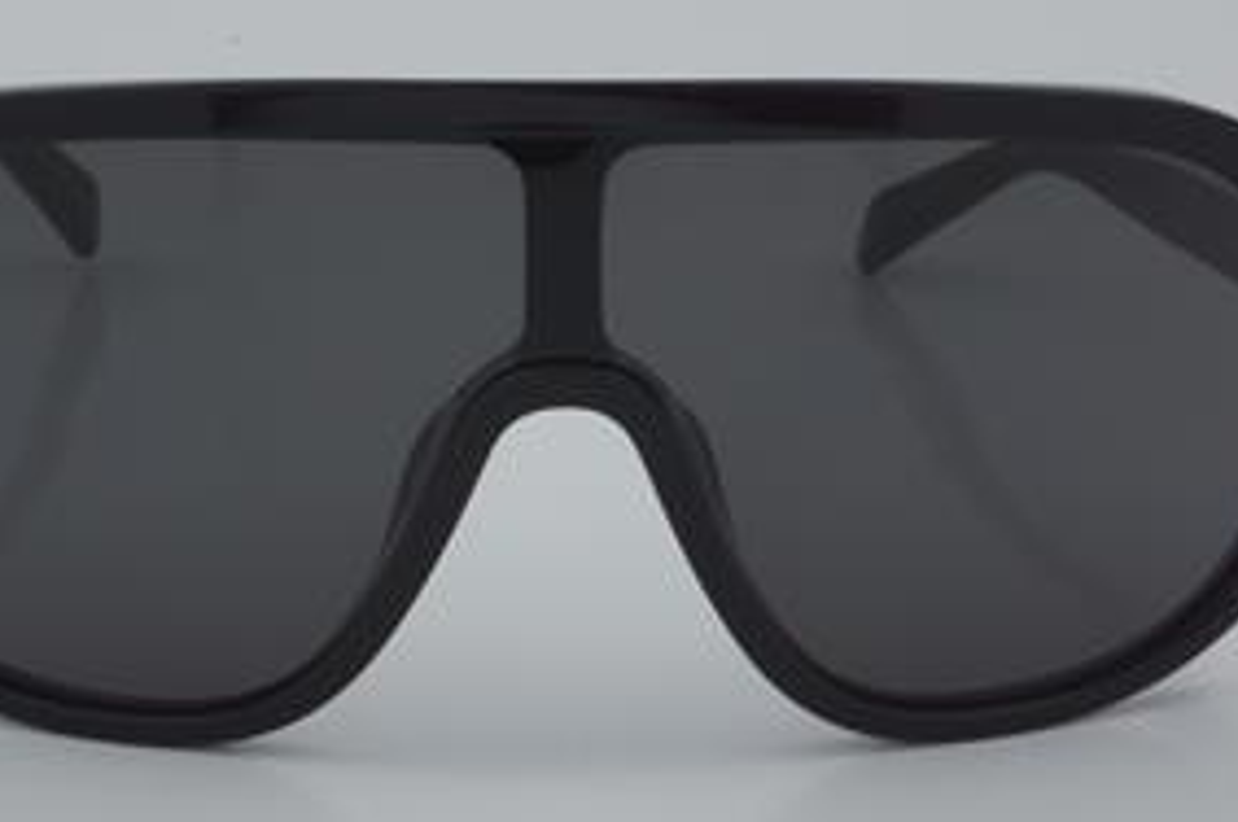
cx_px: 556
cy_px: 367
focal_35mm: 117
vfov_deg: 11.7
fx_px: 4009
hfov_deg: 17.6
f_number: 32
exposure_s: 1/4
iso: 100
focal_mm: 55
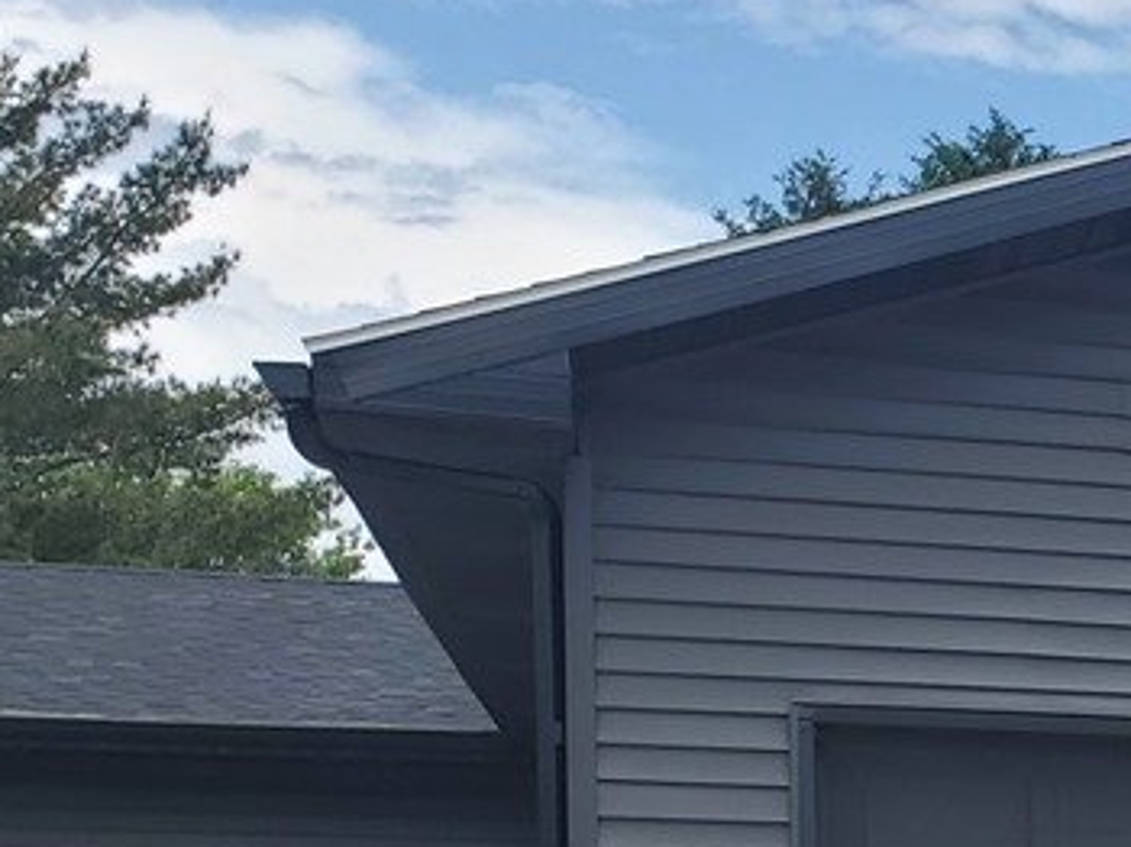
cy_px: 1267
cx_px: 2220
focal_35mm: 107
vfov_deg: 13.1
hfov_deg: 15.1
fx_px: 3494
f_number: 2.4
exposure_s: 1/1133
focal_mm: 4.3
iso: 50
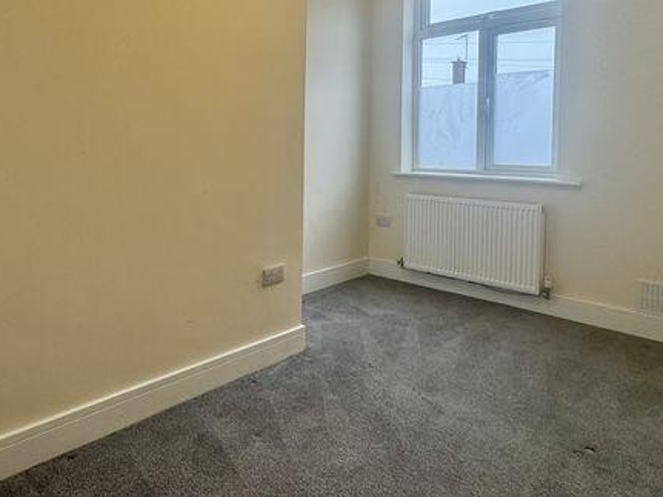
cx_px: 274
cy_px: 163
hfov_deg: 66.8
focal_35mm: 26
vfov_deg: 52.0
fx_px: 498
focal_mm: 2.22
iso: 125
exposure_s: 1/100
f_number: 2.2
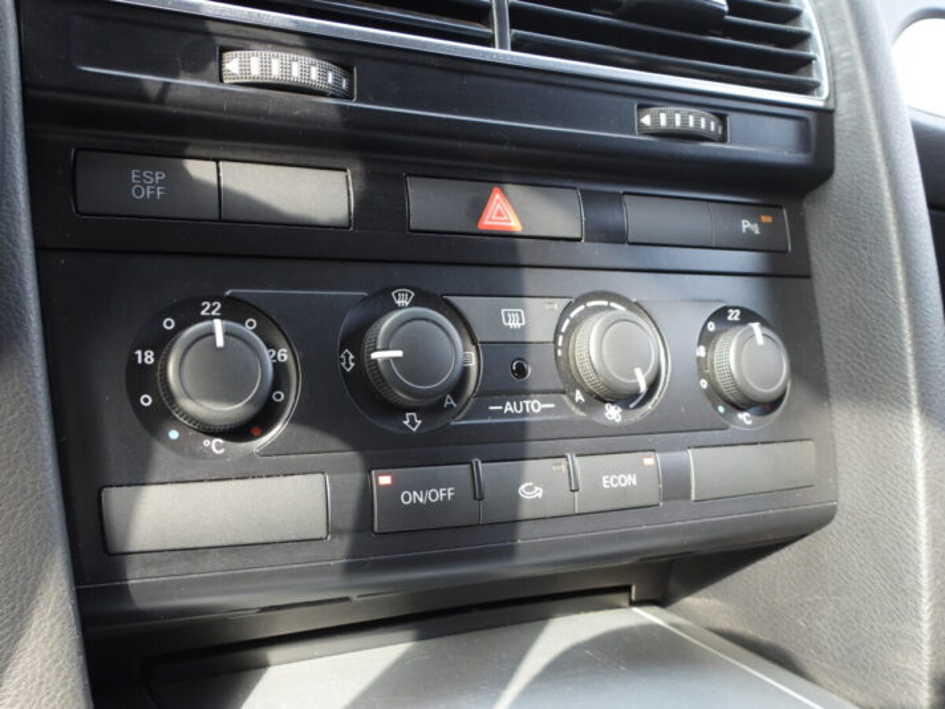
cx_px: 472
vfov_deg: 44.2
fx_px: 874
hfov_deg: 56.8
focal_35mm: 32
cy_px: 354
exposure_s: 1/40
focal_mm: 5.8
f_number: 3.2
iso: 100
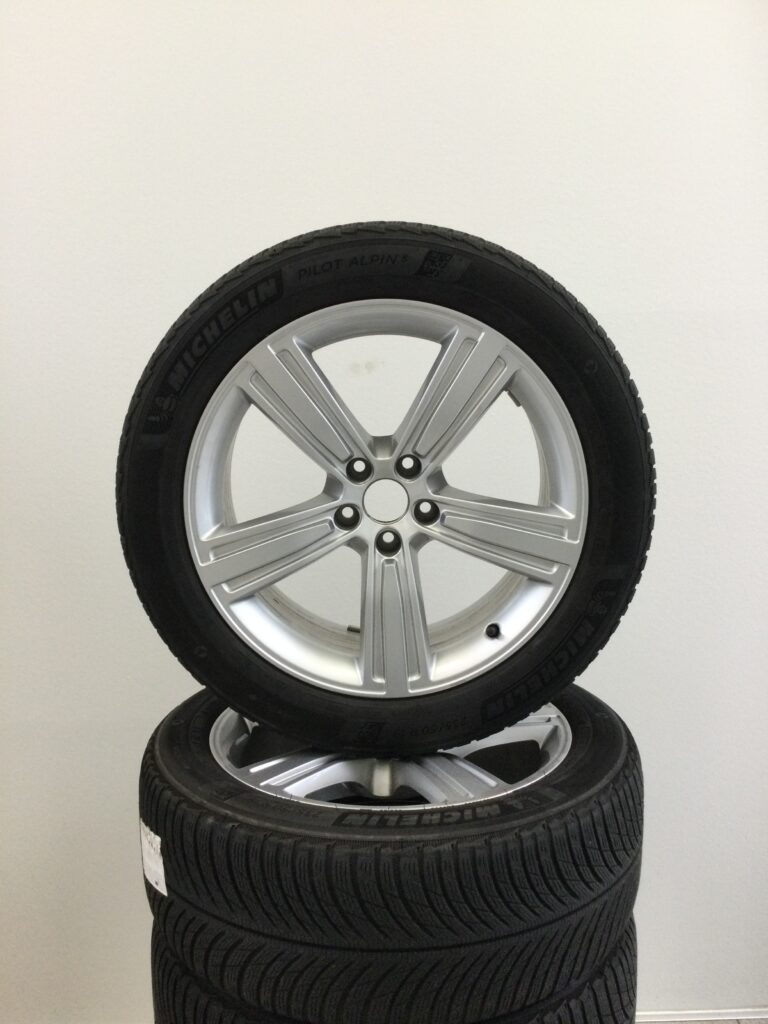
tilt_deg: -9.5
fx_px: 917
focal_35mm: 31
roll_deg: +2.4
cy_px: 512
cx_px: 384
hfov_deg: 45.4
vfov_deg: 58.4
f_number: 2.4
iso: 64
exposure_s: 1/33
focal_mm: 3.3
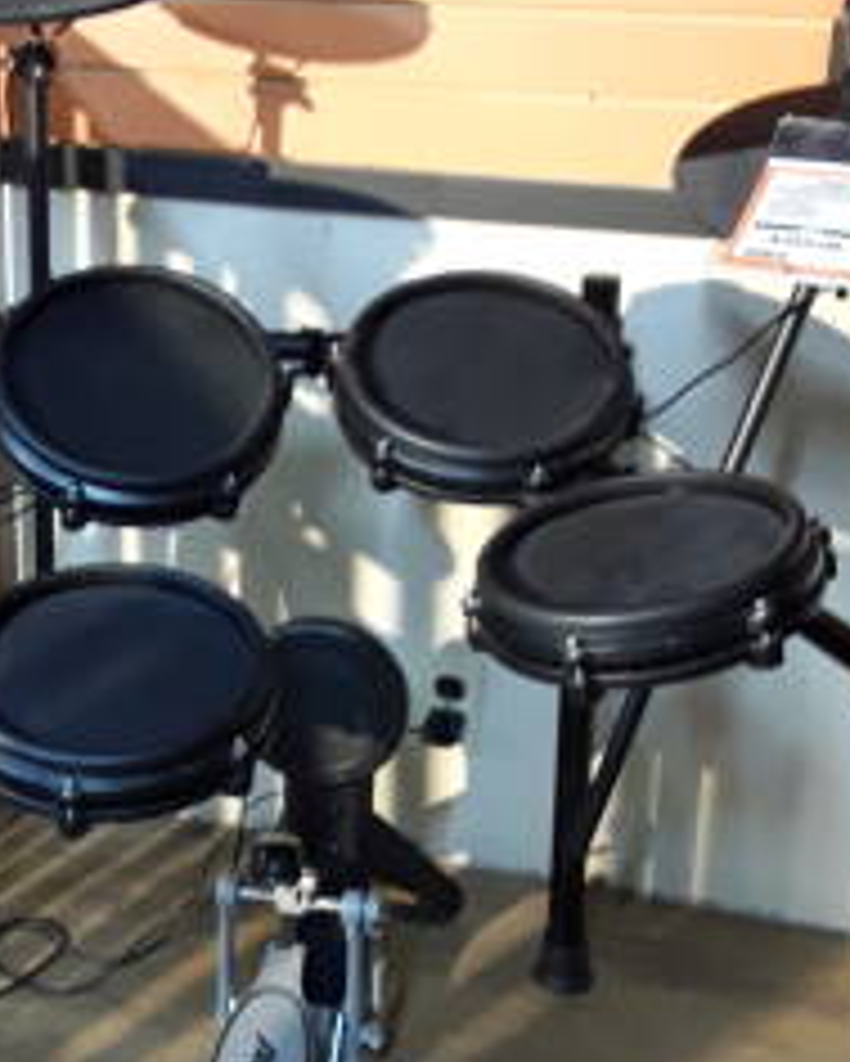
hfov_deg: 26.1
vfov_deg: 32.5
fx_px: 1823
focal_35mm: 58
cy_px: 490
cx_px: 279
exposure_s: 1/15
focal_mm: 2.91
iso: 100
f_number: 1.9
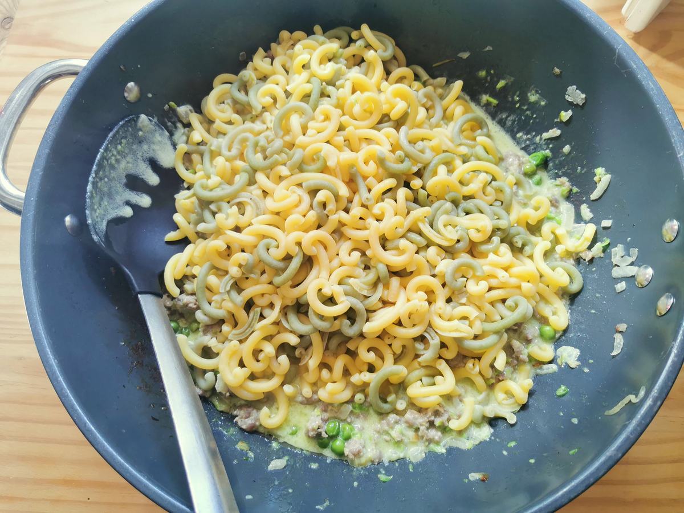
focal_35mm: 27
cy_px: 256
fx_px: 534
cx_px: 342
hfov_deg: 65.3
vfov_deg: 51.4
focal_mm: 5.56
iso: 80
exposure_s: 1/100
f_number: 1.6
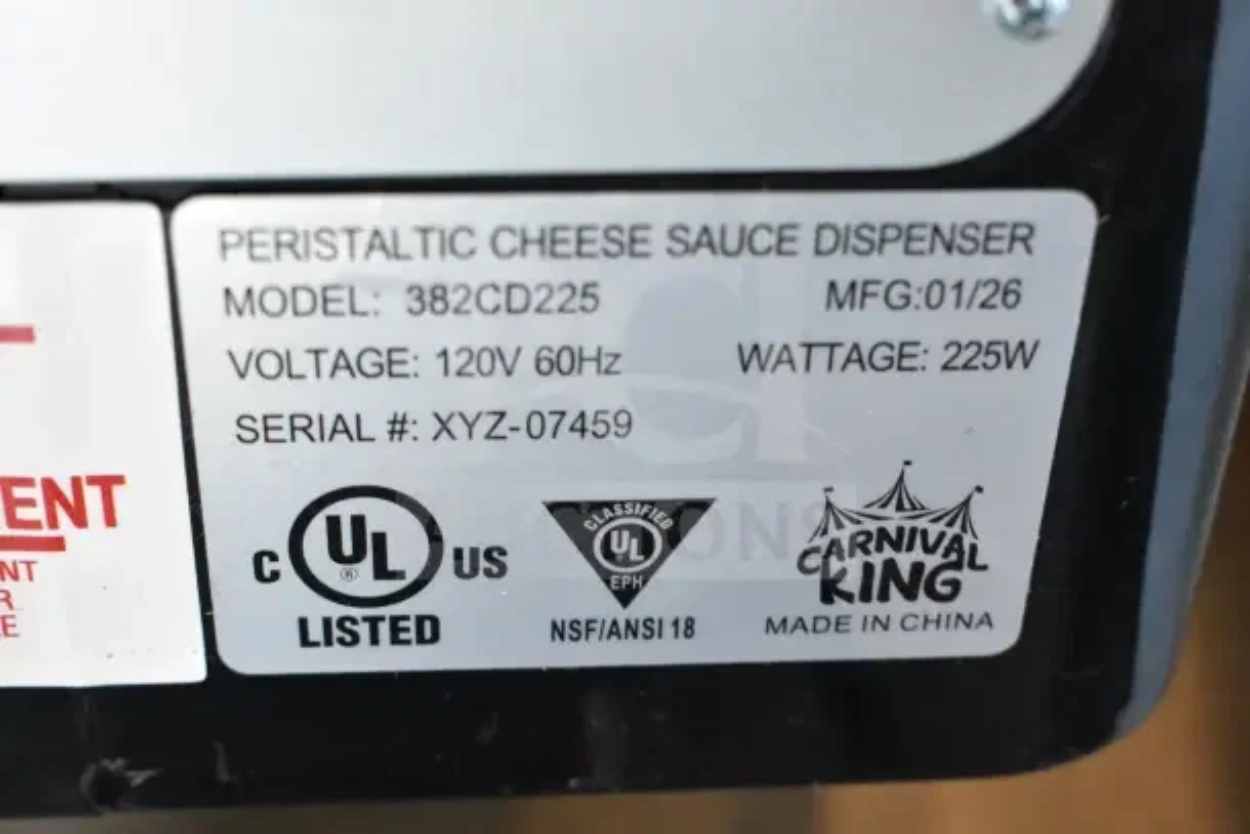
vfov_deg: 23.8
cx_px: 625
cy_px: 417
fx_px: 1980
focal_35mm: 57
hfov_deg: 35.0
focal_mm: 38
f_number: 5
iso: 6400
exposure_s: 1/100
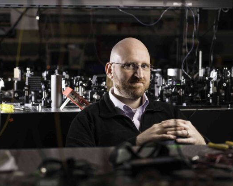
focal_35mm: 97
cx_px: 122
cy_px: 93
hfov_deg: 19.8
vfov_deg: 15.9
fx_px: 669
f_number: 4
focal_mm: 85
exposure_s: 1/160
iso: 200
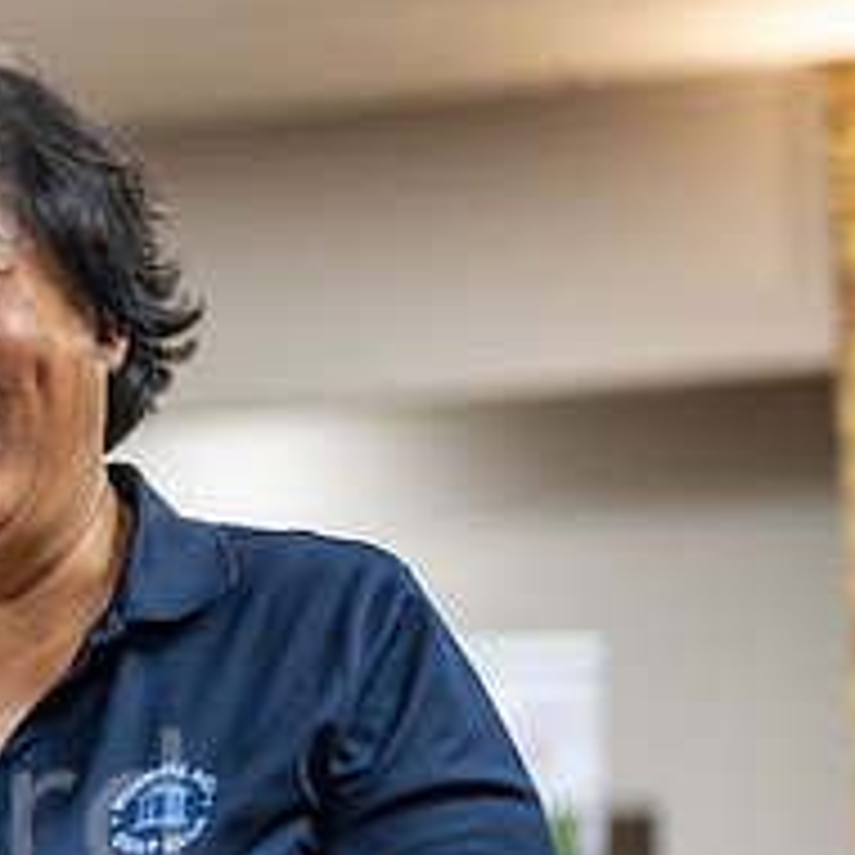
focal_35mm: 235
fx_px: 6567
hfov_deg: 7.3
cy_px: 792
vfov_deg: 7.4
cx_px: -474
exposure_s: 1/125
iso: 500
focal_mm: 85
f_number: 2
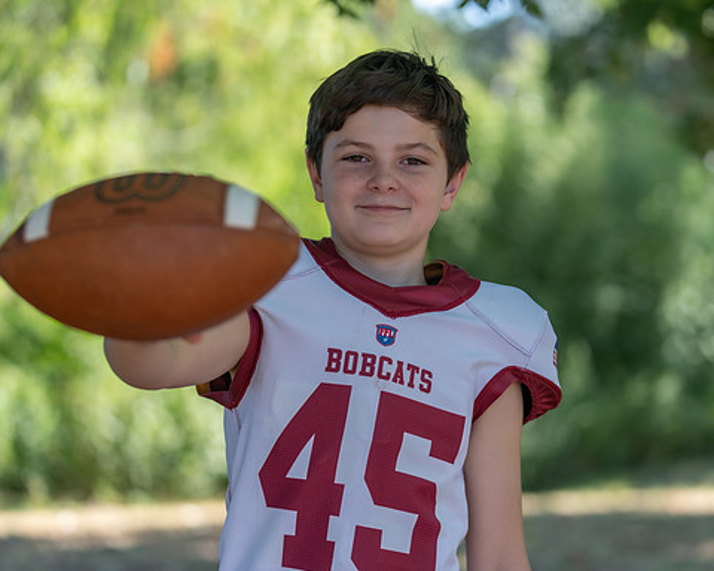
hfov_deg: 19.0
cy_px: 285
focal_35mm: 101
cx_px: 382
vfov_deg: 15.2
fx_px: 2134
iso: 125
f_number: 2.8
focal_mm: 89
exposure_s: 1/320
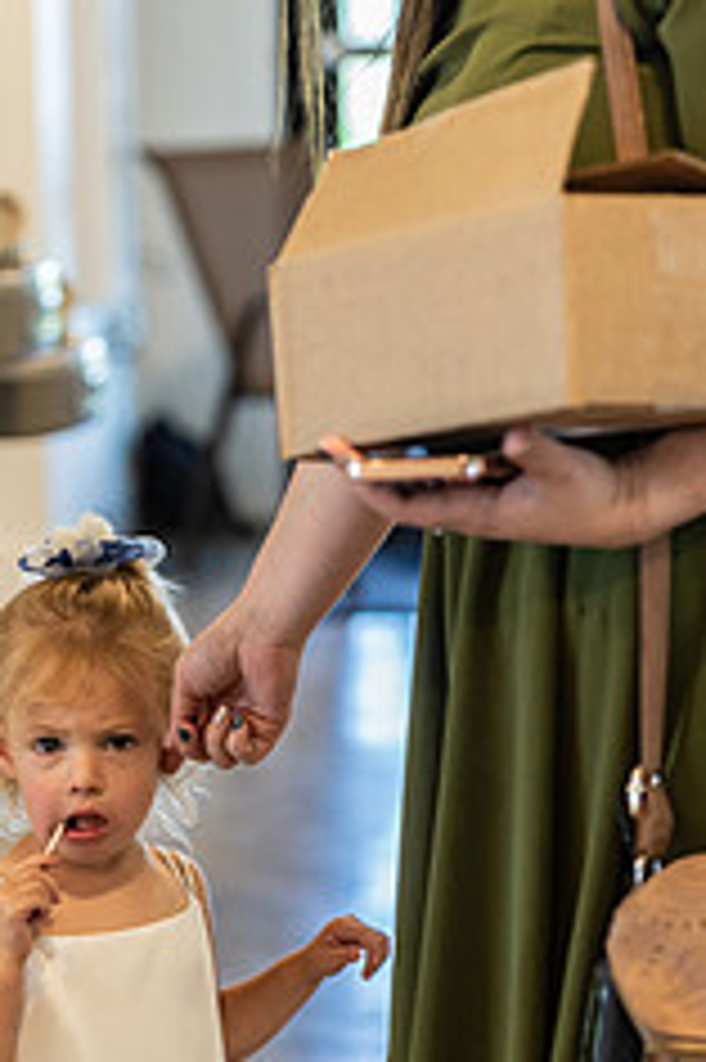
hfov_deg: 8.4
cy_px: 958
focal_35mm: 162
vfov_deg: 12.6
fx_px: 4772
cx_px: 166
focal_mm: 85
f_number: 2.8
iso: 800
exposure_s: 1/160
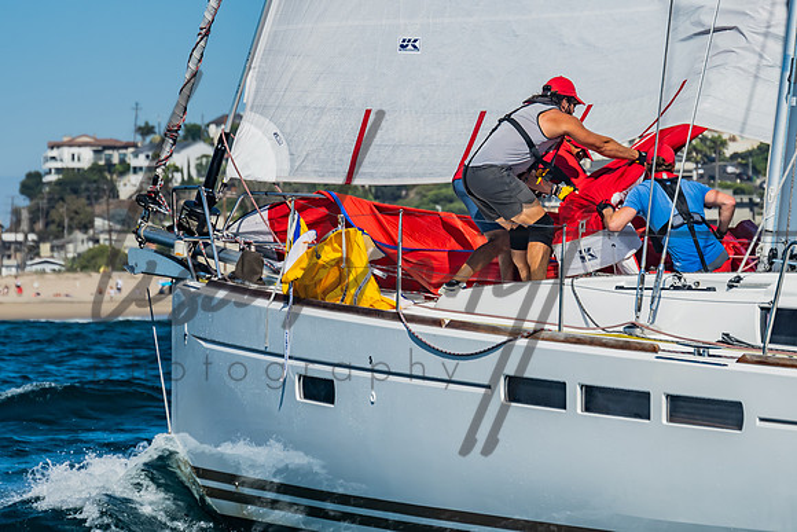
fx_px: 5452
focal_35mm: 246
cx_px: 462
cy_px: 82
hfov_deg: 8.4
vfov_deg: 5.6
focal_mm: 140
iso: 160
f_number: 6.3
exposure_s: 1/500
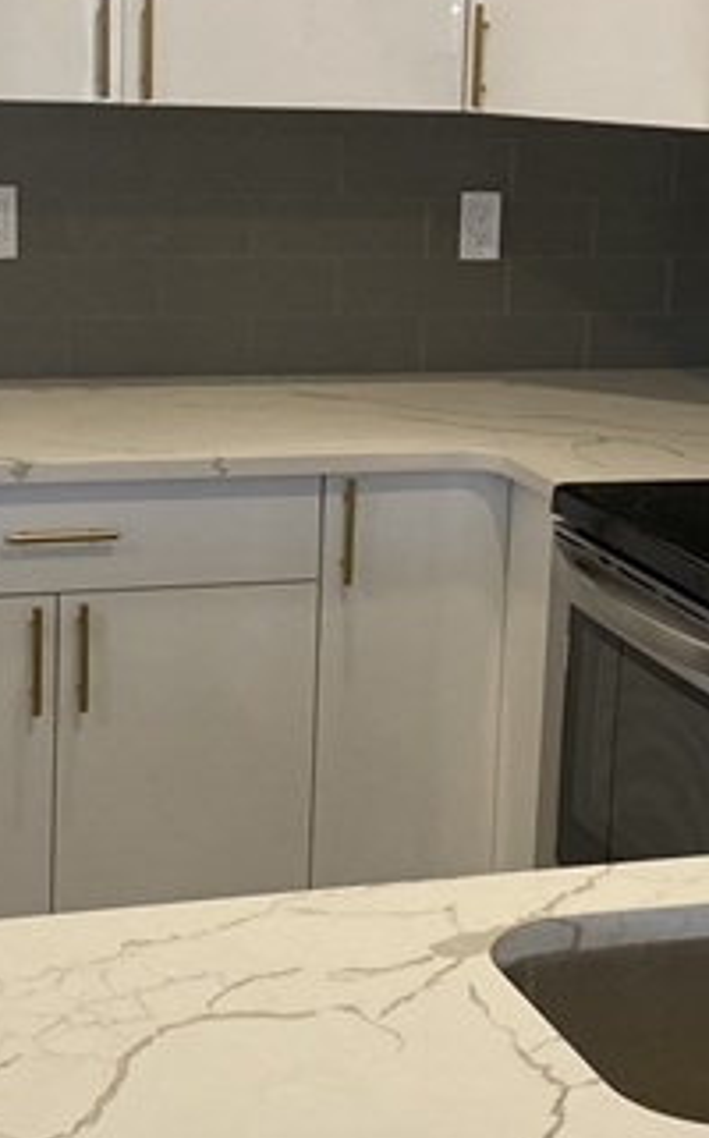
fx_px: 2727
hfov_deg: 14.7
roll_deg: -2.7
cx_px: 542
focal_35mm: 88
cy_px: 486
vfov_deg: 23.6
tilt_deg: -11.3
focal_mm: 4.25
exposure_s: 1/60
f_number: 1.8
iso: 100
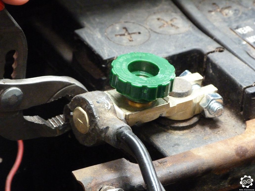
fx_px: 2291
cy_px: 96
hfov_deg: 6.4
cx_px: 128
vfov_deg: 4.8
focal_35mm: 311
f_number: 4.1
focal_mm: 55.9
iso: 800
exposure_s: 1/40
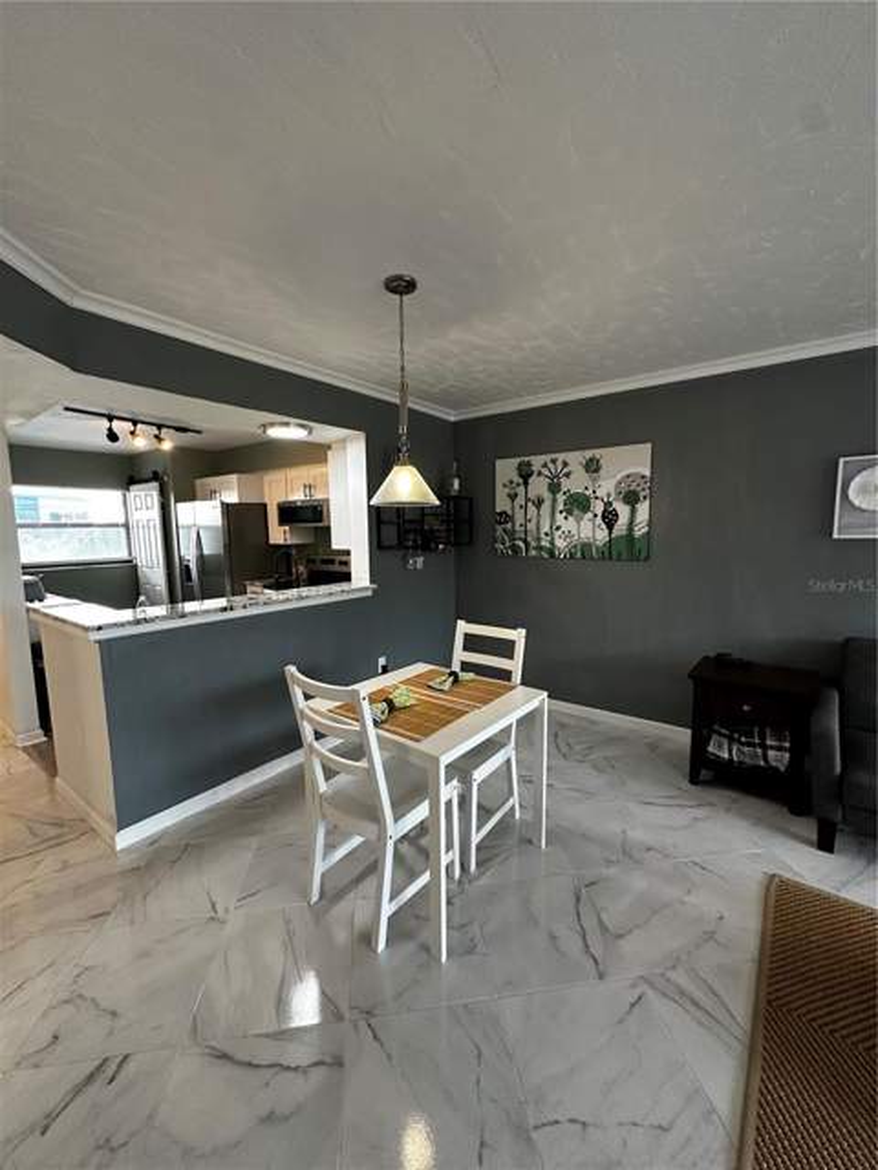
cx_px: 439
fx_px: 473
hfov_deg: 85.7
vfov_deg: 102.1
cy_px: 585
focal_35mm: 14
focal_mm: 2.22
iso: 250
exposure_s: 1/120
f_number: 2.2
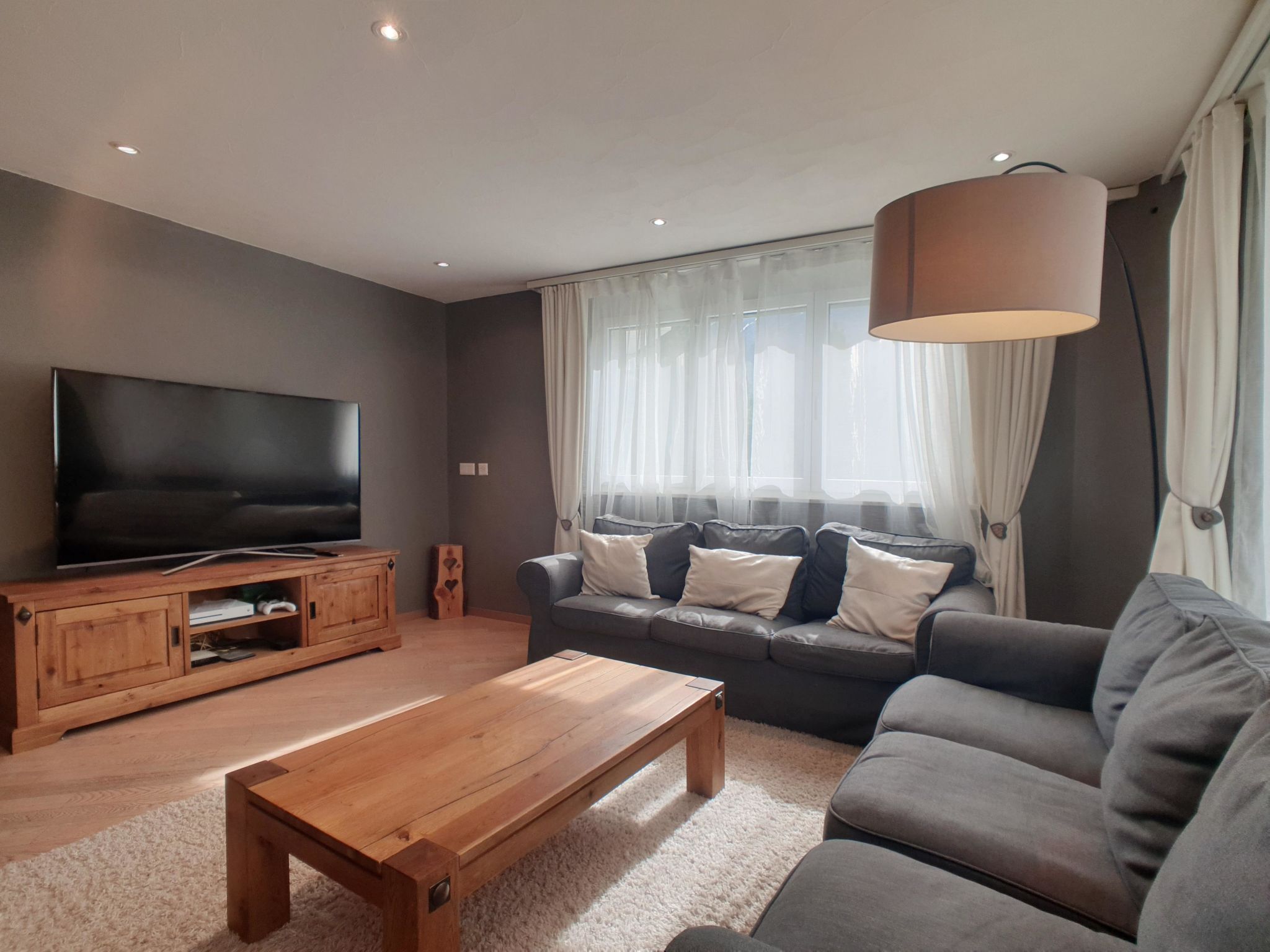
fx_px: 954
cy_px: 476
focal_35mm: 26
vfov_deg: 53.1
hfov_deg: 67.3
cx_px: 635
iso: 50
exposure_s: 1/171
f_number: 2.4
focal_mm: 4.3
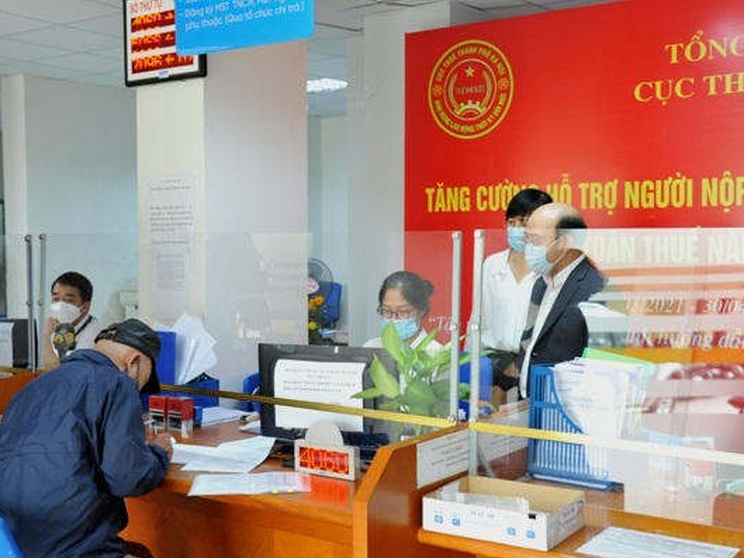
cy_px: 285
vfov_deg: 36.8
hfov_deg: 47.8
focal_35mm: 39
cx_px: 358
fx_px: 838
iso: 2500
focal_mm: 35
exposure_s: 1/100
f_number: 4
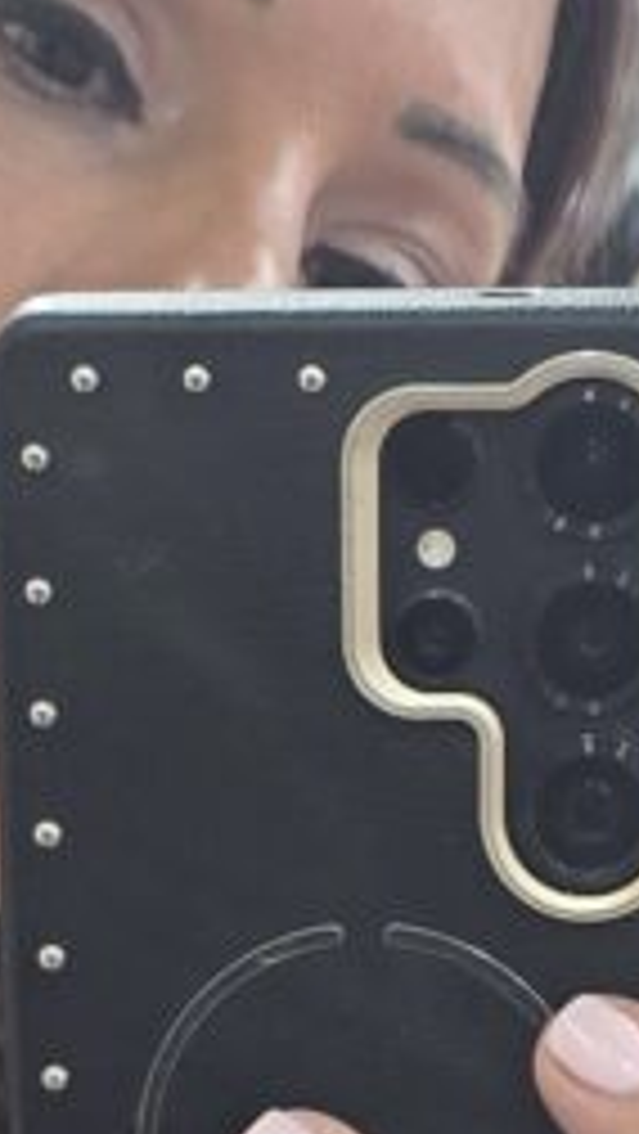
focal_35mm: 191
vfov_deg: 10.8
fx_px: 5746
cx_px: 112
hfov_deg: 6.4
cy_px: 1796
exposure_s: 1/100
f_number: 1.7
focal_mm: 6.3
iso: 200
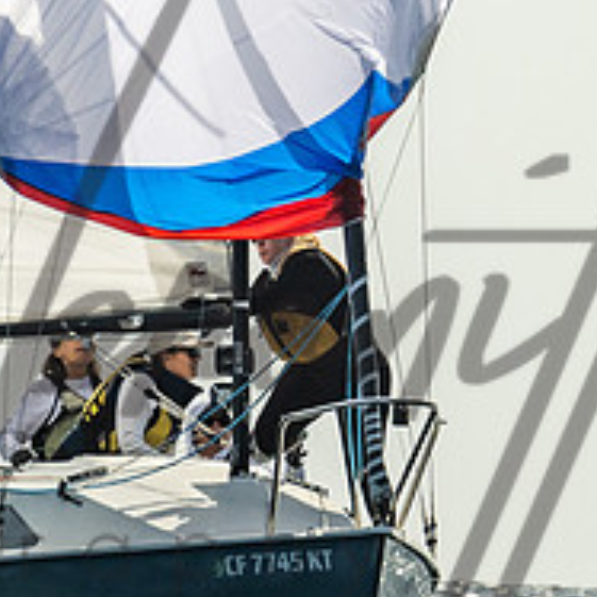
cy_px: 13
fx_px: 18419
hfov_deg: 1.9
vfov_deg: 1.9
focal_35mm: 944
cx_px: 487
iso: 320
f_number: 6.3
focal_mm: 200
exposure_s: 1/2000
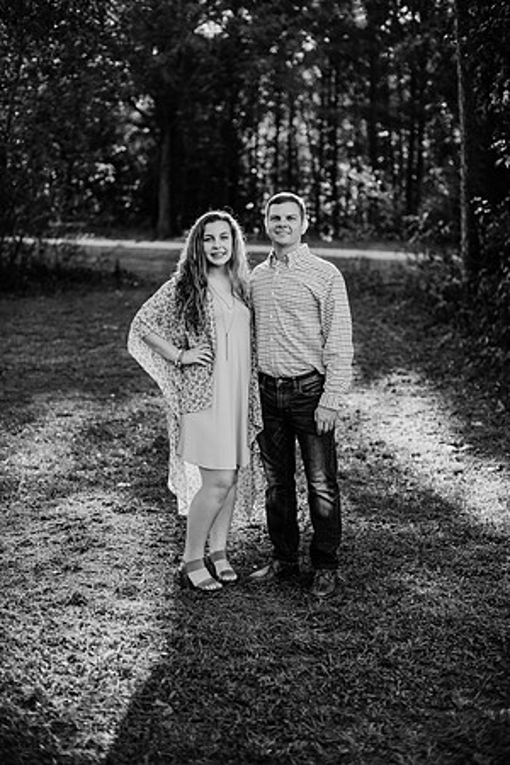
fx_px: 1062
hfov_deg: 27.0
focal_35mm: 50
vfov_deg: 39.6
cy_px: 382
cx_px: 255
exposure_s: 1/1000
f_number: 2.2
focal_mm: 50
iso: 200
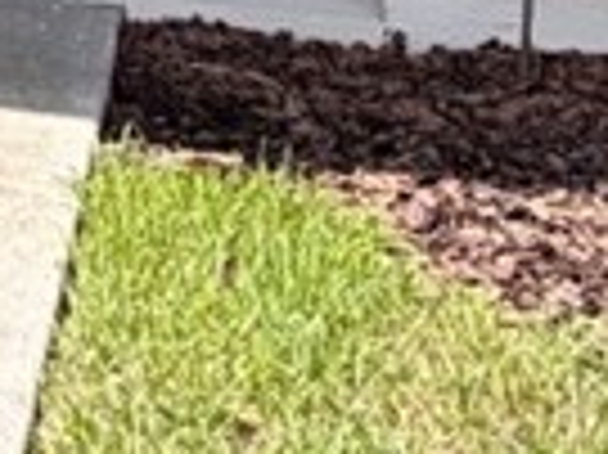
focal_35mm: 106
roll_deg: -0.8
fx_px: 1860
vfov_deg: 11.7
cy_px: -602
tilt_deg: -0.1
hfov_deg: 16.8
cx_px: -320
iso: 40
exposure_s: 1/701
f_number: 2.2
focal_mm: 2.22
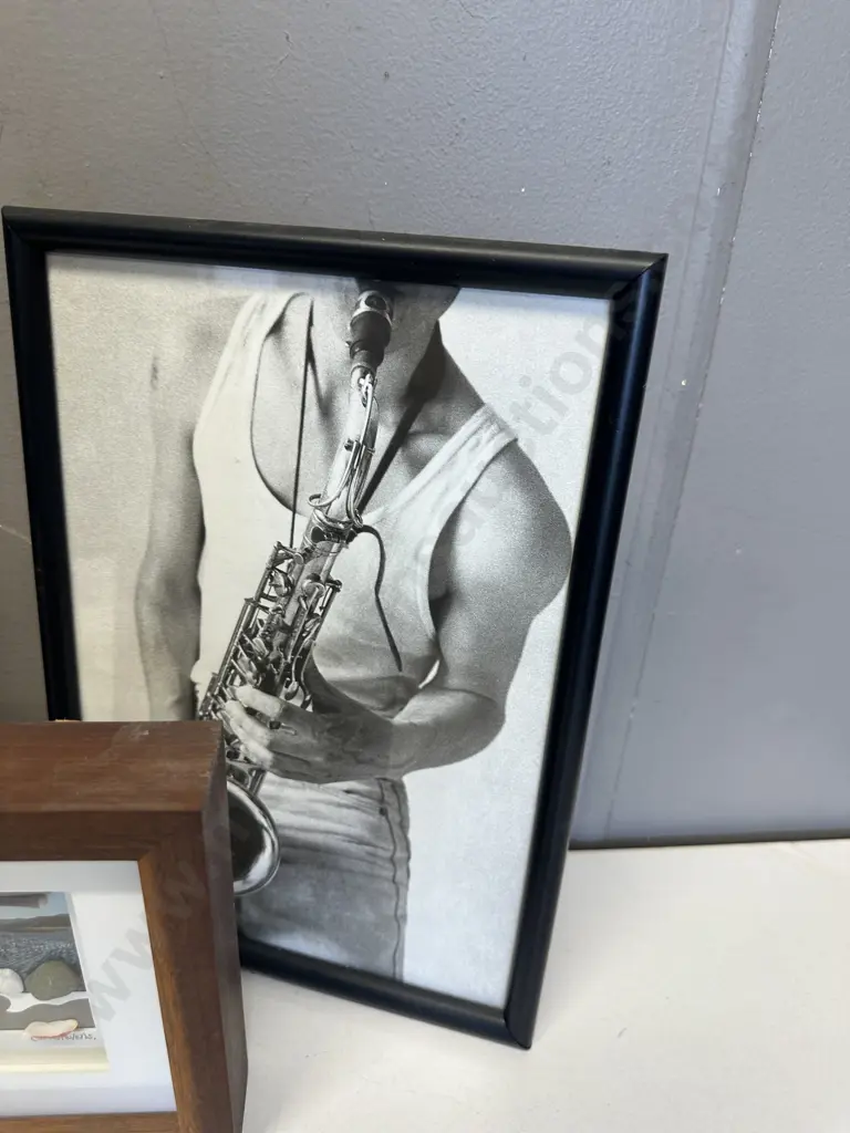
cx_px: 425
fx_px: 786
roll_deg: -3.8
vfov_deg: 71.6
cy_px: 566
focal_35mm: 24
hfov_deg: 56.8
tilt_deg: -27.2
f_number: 1.78
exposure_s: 1/100
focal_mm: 6.86
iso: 125
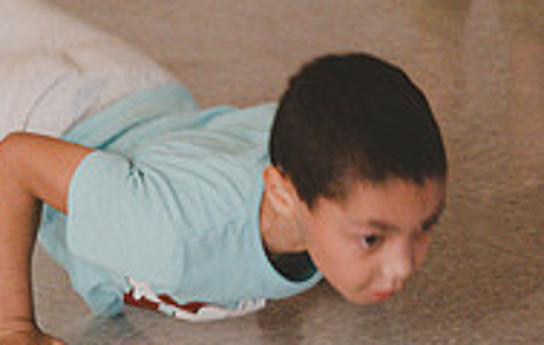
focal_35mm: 290
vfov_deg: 4.6
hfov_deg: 7.2
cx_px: -75
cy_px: 134
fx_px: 4319
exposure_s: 1/80
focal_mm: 70
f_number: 2.8
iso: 3200
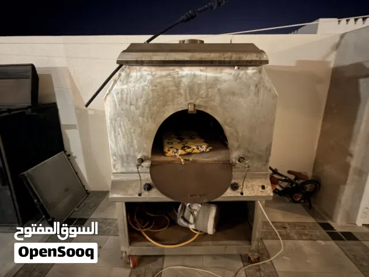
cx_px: 184
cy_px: 138
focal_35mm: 14
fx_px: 149
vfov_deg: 85.7
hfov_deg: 102.1
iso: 1600
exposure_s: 1/4
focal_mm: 2.22
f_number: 2.2
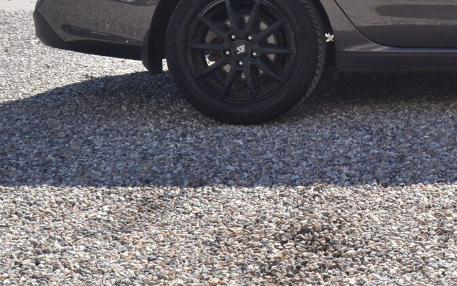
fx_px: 1251
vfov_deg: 12.7
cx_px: 544
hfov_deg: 19.5
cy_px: -56
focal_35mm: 100
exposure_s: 1/200
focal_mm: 23
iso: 100
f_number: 7.1
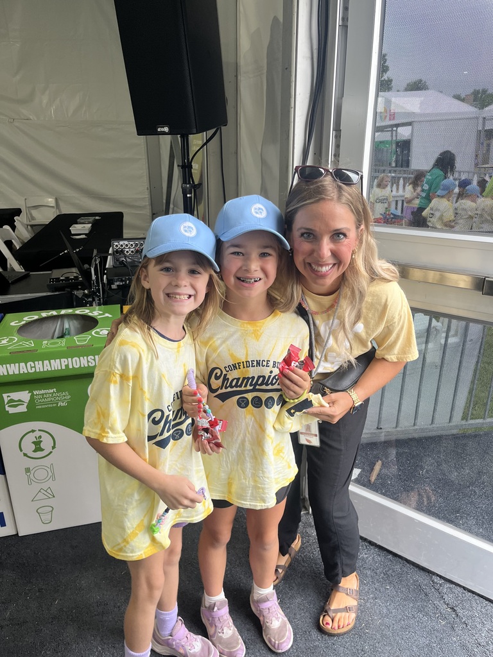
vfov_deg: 67.3
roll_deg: +1.4
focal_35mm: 26
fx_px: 494
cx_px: 246
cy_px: 328
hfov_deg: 53.1
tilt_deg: -22.2
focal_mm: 5.1
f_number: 1.6
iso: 100
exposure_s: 1/121
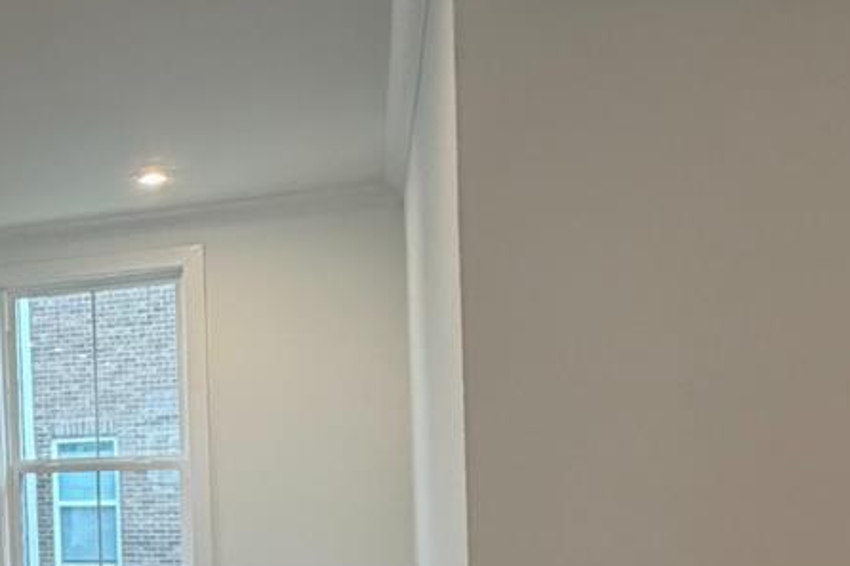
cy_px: 496
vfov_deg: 26.7
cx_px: -186
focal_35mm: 49
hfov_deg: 32.7
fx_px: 1156
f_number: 2.2
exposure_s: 1/120
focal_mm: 2.22
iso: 200
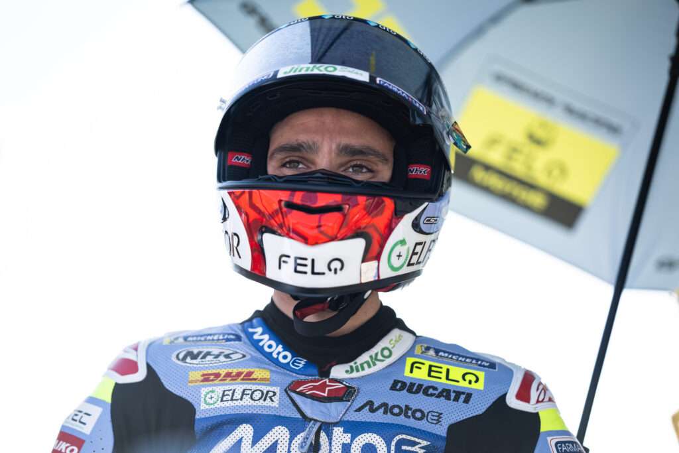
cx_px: 340
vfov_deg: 16.1
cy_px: 226
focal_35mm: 85
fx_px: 1603
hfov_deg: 23.9
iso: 125
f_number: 1.8
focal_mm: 85
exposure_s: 1/1250
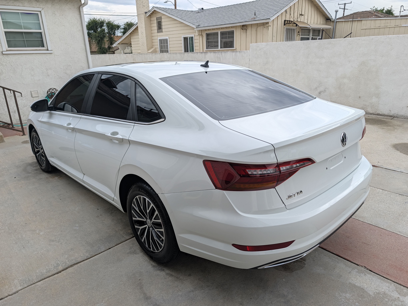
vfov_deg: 56.9
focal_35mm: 24
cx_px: 204
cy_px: 153
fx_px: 283
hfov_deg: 71.6
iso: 24
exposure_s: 1/948
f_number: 1.68
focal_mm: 6.9
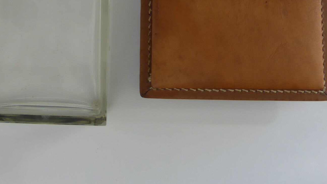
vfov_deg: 20.7
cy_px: 22
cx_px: 143
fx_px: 494
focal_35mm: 57
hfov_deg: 36.6
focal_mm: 6.1
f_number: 3.7
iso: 200
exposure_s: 1/60
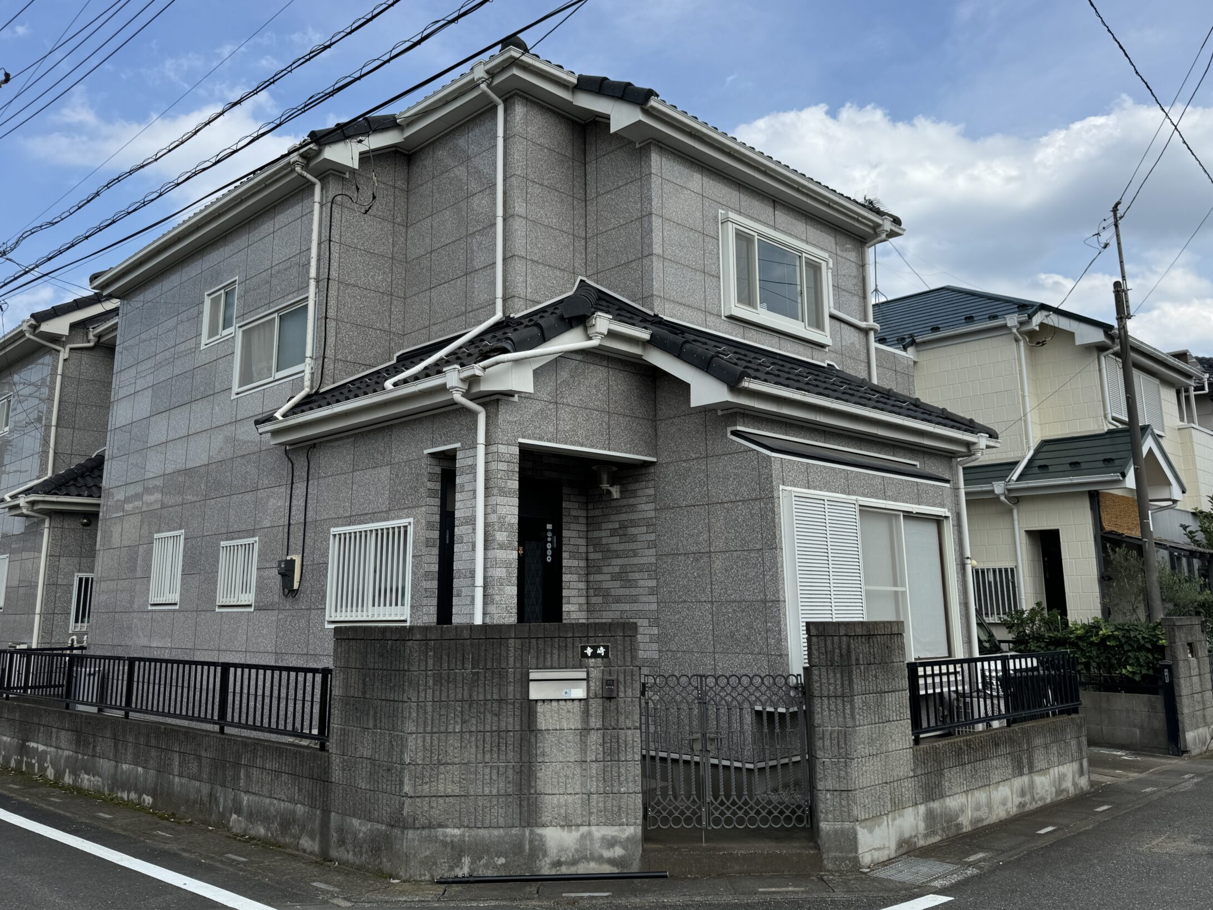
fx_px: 981
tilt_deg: +13.4
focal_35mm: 28
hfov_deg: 63.4
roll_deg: +2.6
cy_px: 395
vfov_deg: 49.6
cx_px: 611
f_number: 1.78
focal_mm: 6.76
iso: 80
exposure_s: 1/4049
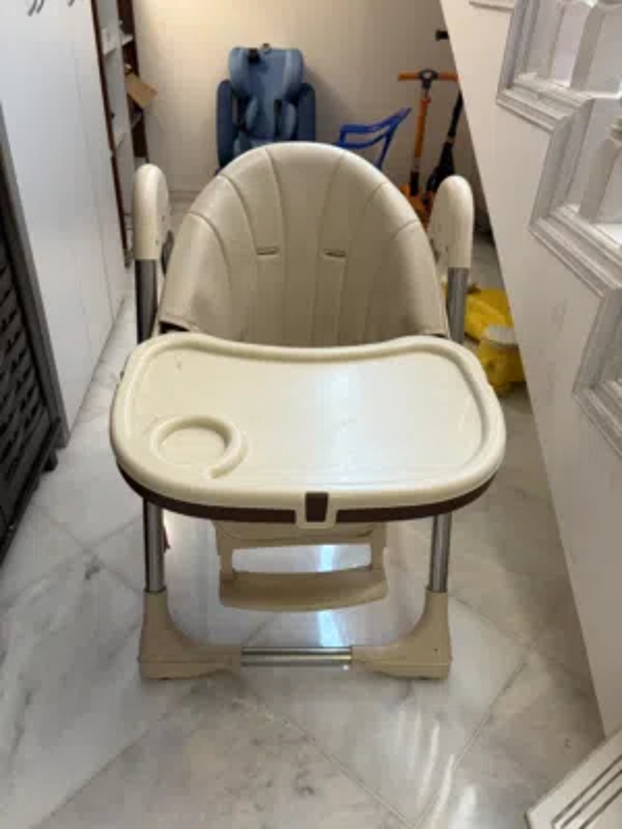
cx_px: 311
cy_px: 414
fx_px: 623
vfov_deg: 67.3
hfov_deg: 53.1
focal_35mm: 26
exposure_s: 1/59
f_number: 1.6
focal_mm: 5.96
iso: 160
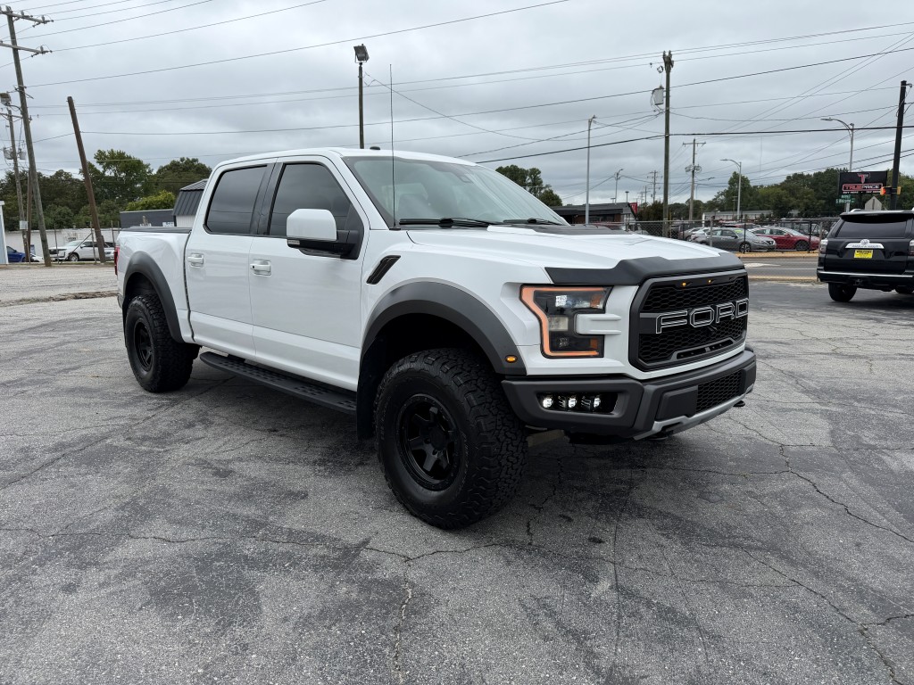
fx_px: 634
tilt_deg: -10.7
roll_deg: +1.6
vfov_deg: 56.8
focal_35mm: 24
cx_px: 457
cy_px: 342
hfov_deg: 71.6
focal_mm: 6.76
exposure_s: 1/2445
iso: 80
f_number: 1.78
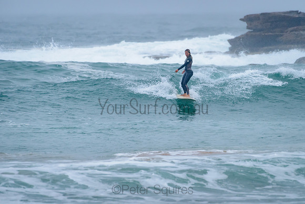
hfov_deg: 3.4
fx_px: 5197
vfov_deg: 2.2
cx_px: 179
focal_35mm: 613
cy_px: 98
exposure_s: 1/1250
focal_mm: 500
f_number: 5.6
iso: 1250
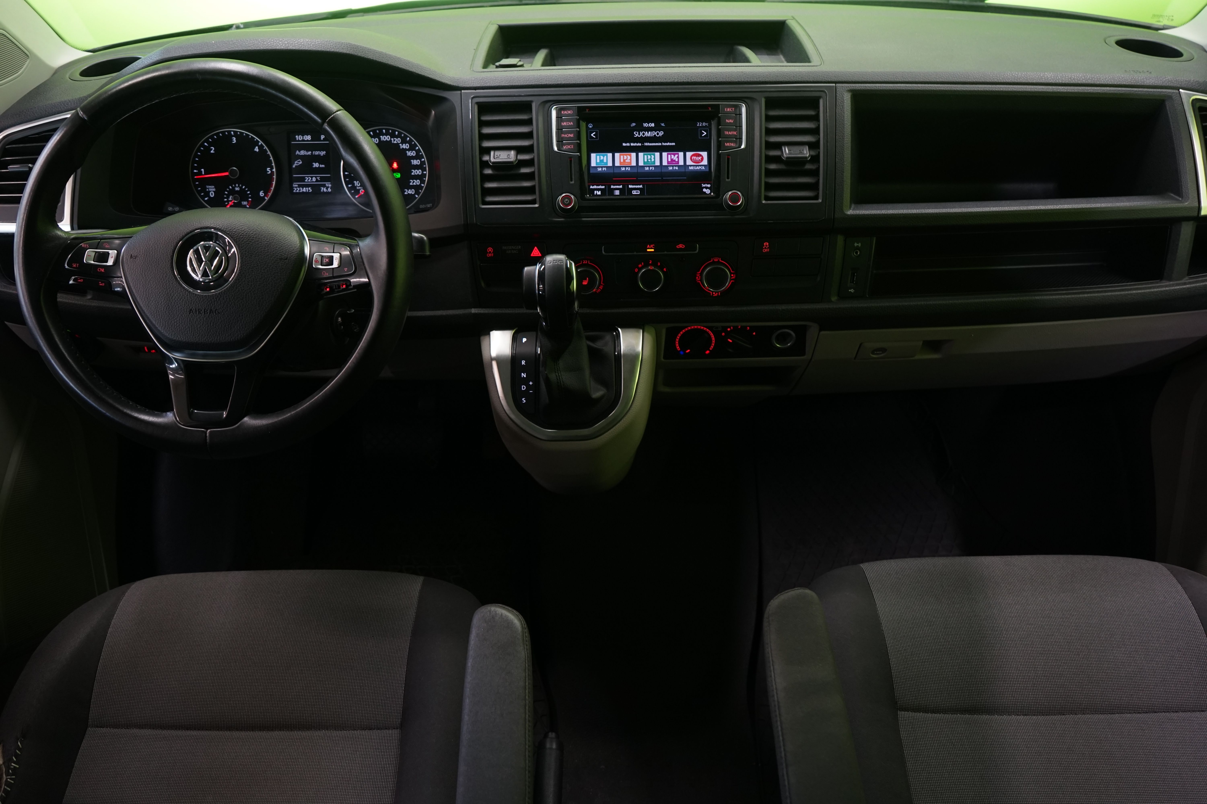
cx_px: 604
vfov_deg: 45.0
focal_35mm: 29
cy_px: 402
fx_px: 972
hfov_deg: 63.7
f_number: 5.6
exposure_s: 1/15
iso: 800
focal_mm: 29
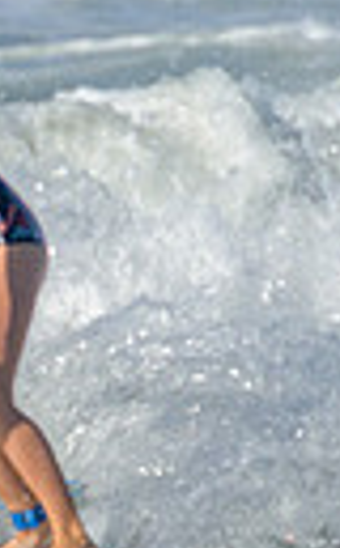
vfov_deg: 0.4
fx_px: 70610
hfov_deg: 0.3
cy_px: 657
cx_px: -37
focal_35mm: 4736
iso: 560
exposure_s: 1/2000
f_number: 11
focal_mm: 800
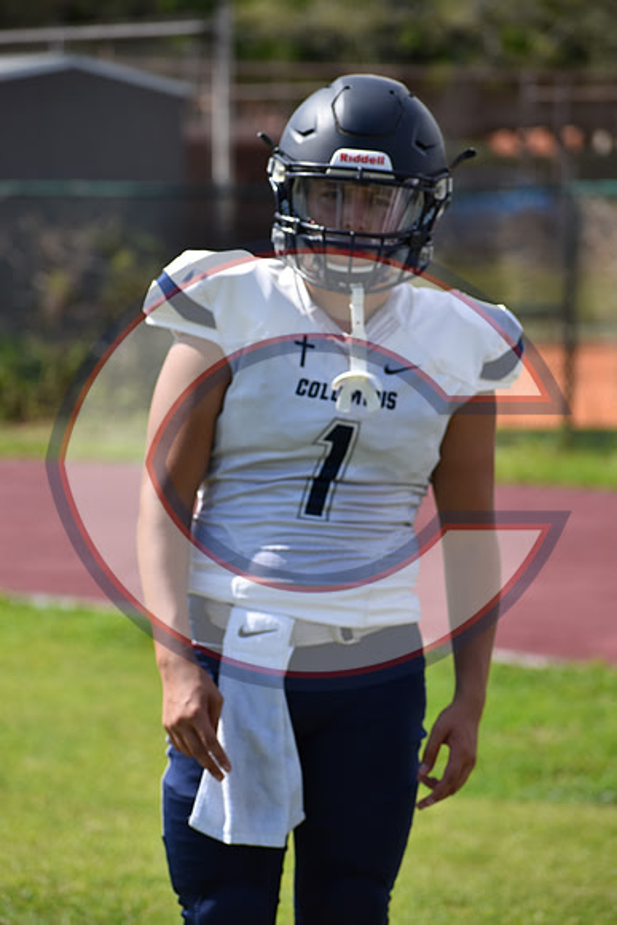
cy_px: 462
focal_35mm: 202
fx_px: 5202
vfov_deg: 10.2
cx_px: 308
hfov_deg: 6.8
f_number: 5.6
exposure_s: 1/2000
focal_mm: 135
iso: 280
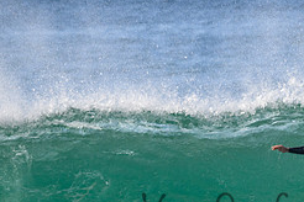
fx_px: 9955
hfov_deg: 1.7
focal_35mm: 1179
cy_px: 201
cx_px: 269
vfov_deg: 1.2
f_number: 11
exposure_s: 1/1600
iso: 1100
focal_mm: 500
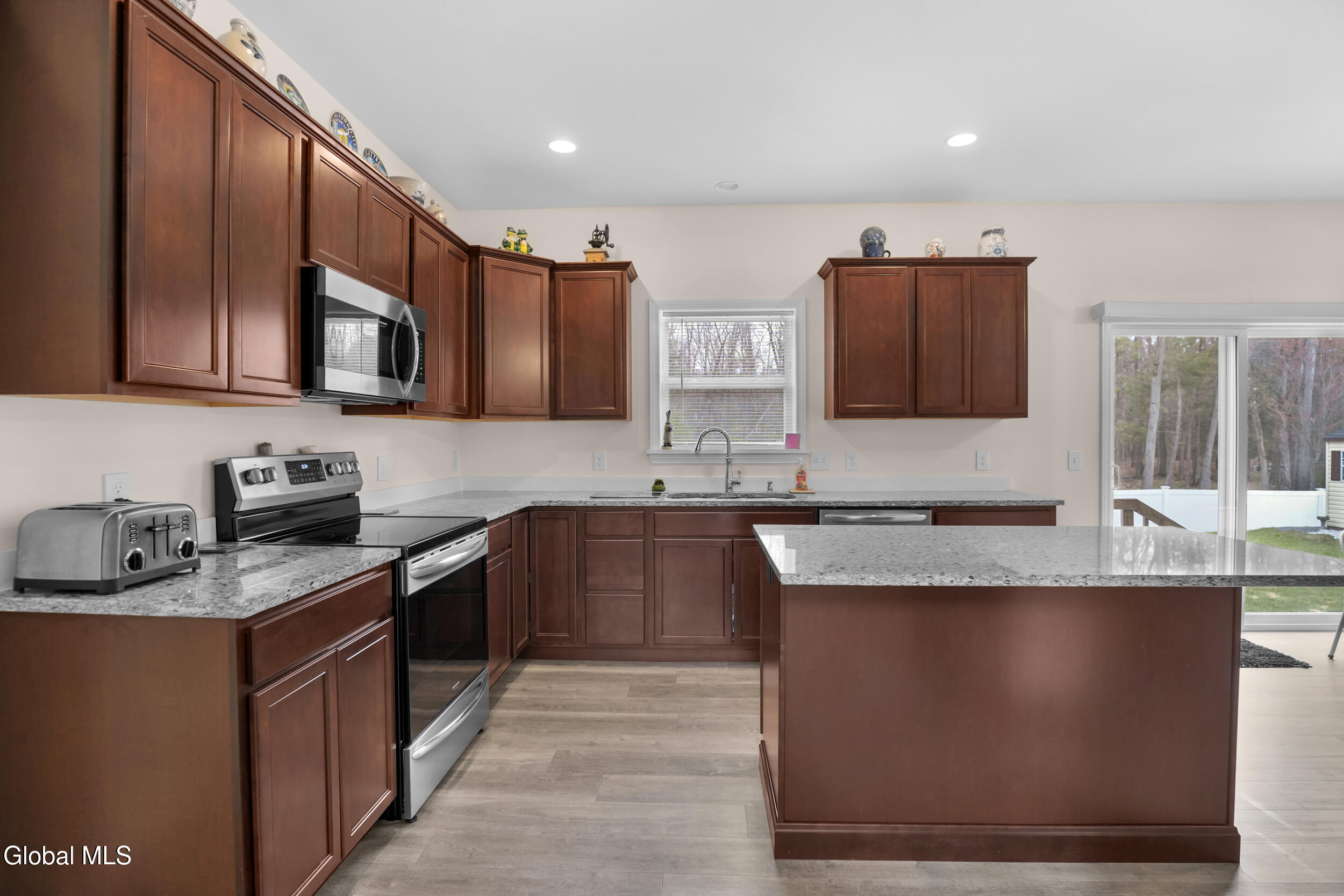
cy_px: 448
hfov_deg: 96.7
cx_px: 672
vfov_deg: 73.8
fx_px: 597
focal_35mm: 16
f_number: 4
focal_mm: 16
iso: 500
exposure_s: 1/80
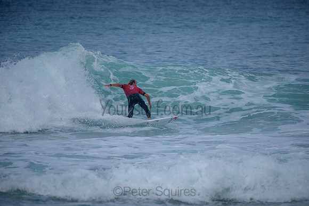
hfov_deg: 4.1
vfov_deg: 2.8
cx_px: 154
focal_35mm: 500
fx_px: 4292
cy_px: 103
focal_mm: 500
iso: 180
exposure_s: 1/2000
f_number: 5.6
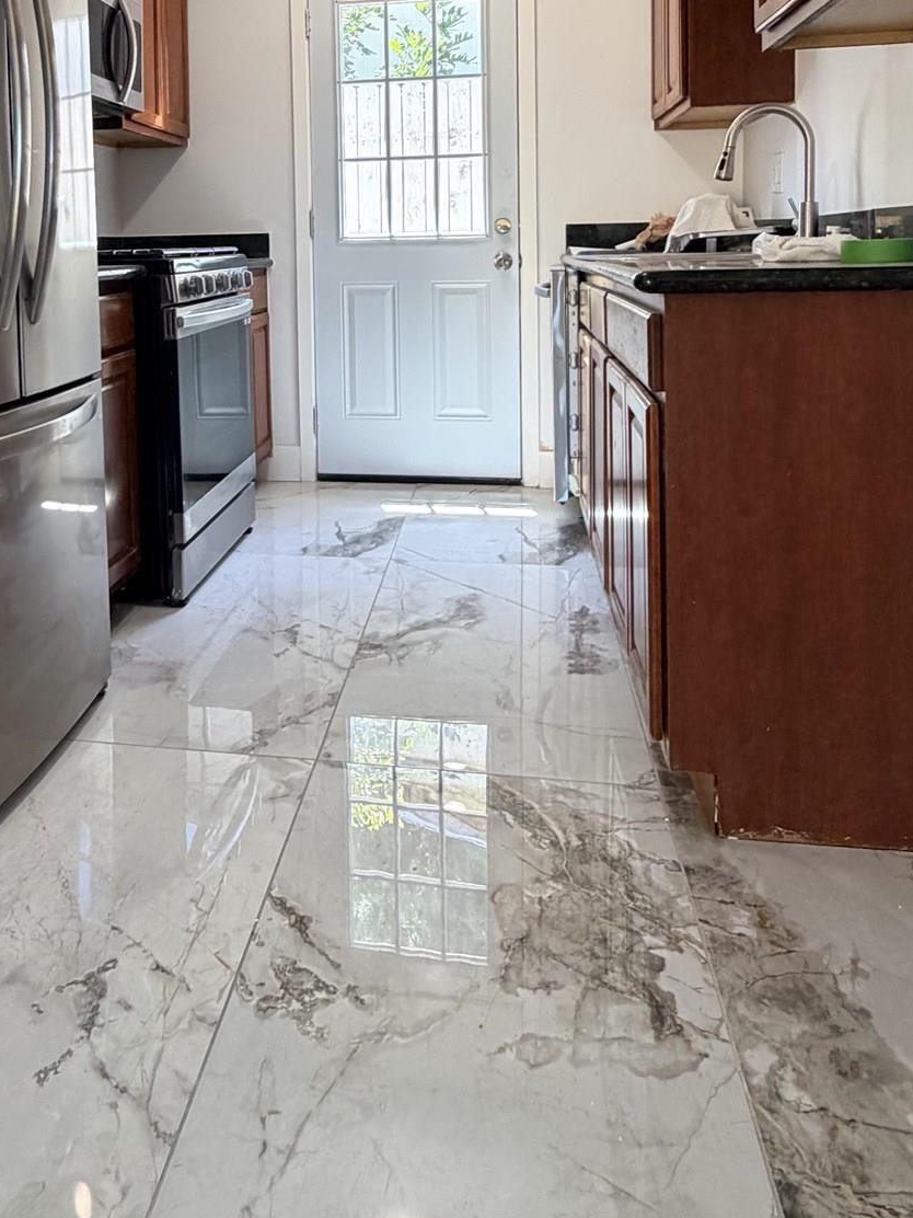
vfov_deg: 58.3
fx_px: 1020
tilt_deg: -2.7
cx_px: 320
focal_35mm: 29
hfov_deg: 47.6
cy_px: 298
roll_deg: +0.4
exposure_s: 1/120
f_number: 2.2
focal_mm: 2.22
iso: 200
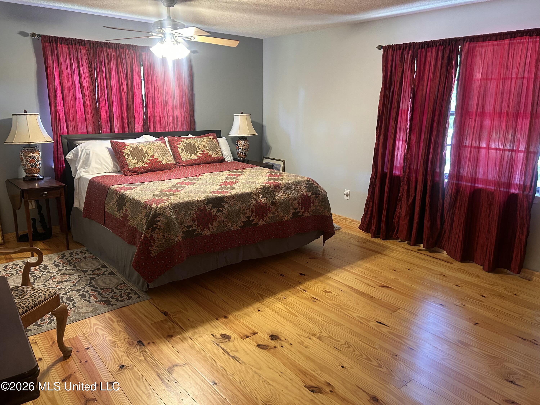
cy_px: 202
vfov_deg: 53.1
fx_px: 406
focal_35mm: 26
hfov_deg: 67.3
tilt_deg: -13.3
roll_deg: -0.2
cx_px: 270
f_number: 1.5
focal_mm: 5.7
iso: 250
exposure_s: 1/60
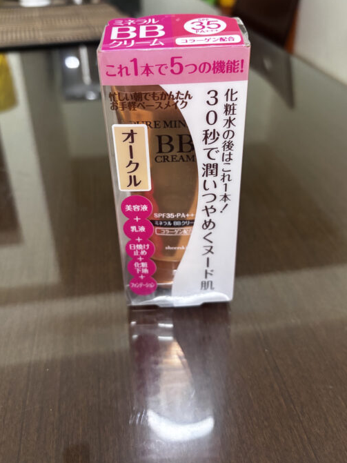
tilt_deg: -30.9
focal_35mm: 31
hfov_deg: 45.4
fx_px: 414
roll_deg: -0.1
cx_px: 179
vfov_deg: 58.0
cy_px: 190
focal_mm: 5.96
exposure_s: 1/60
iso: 500
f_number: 1.6
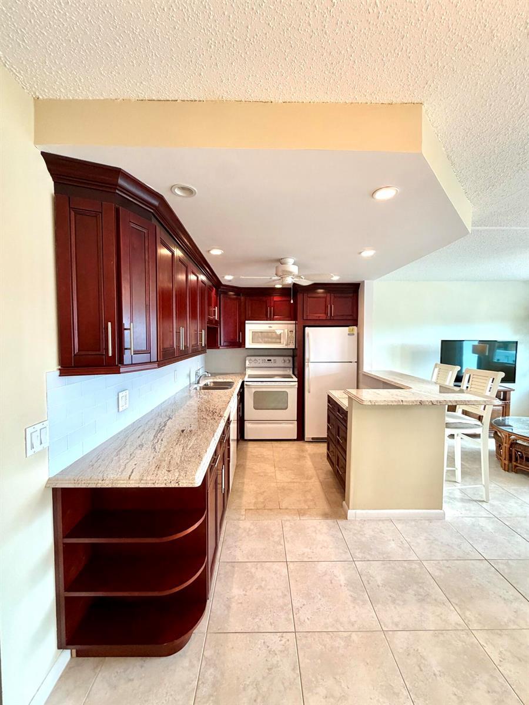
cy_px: 352
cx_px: 264
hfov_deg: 85.7
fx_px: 285
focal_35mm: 14
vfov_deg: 102.1
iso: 250
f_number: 2.2
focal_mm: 2.22
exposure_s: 1/120
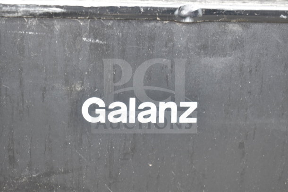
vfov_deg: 23.8
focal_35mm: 57
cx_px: 144
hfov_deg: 35.0
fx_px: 456
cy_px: 96
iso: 200
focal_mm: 38
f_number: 4.8
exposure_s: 1/60
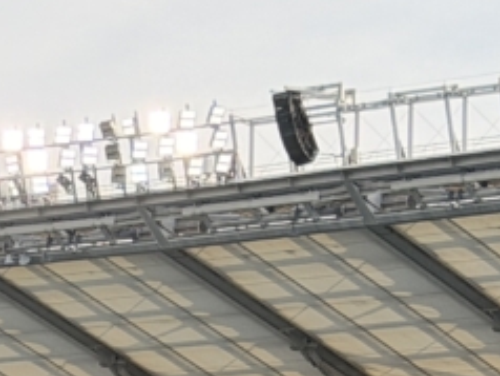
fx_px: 3745
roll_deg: -1.0
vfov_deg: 5.6
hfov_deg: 7.2
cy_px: 876
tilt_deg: +1.0
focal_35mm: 259
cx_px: -717
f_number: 1.78
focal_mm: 6.76
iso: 100
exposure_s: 1/1377
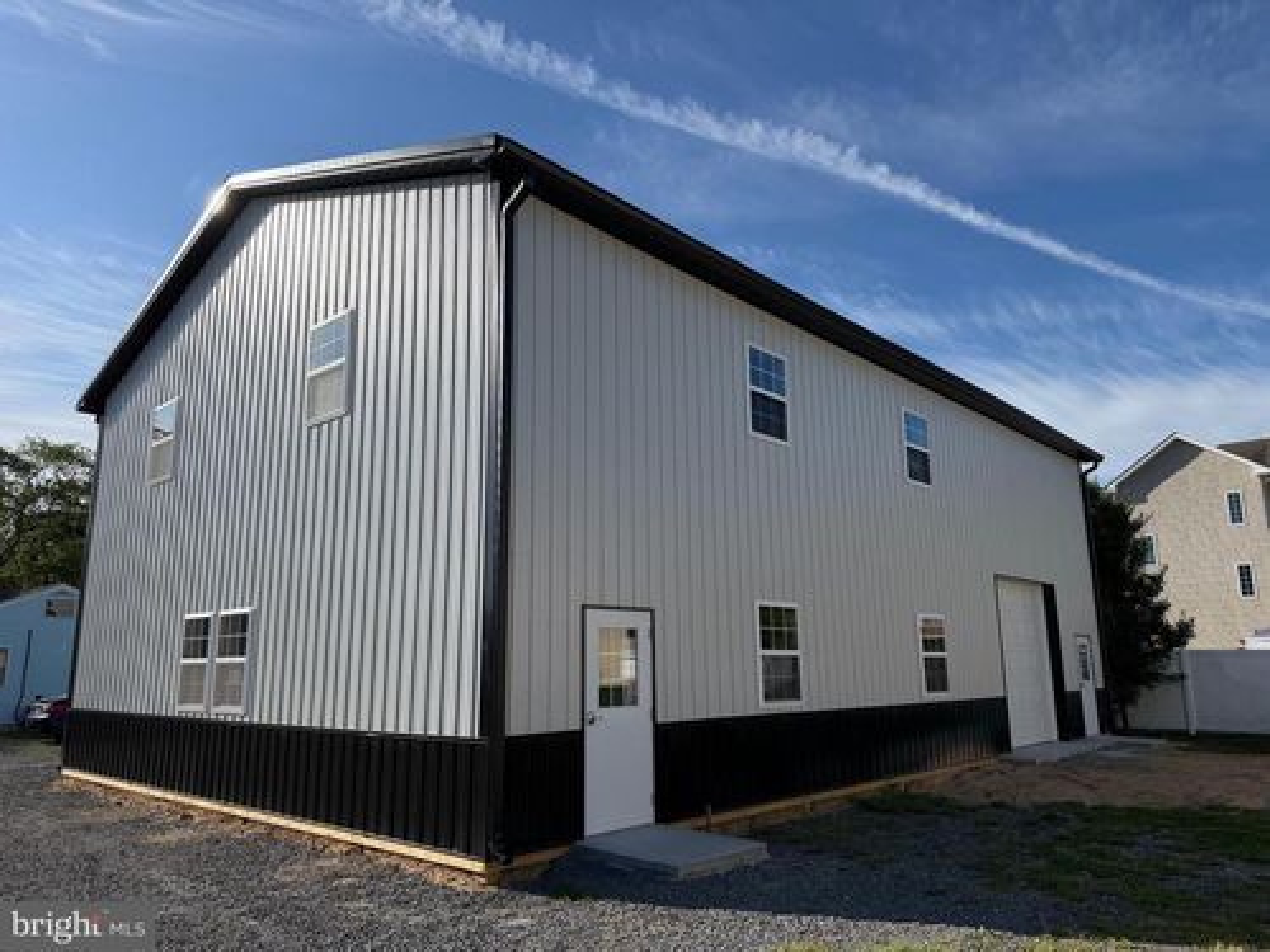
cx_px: 635
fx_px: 881
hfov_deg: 71.6
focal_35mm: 24
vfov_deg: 56.8
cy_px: 476
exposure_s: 1/8130
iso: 100
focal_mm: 6.76
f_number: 1.78
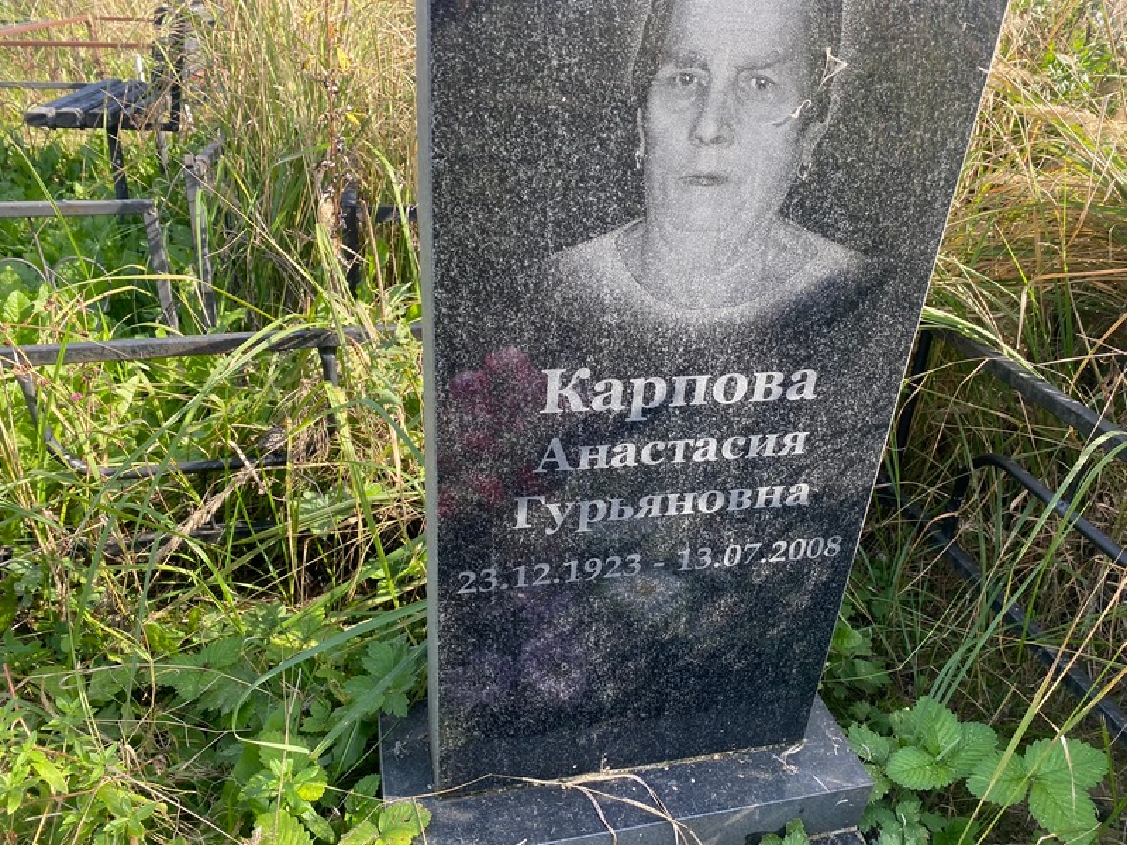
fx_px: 846
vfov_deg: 53.1
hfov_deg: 67.3
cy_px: 422
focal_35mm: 26
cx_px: 564
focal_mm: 4.25
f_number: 1.8
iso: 32
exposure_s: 1/350
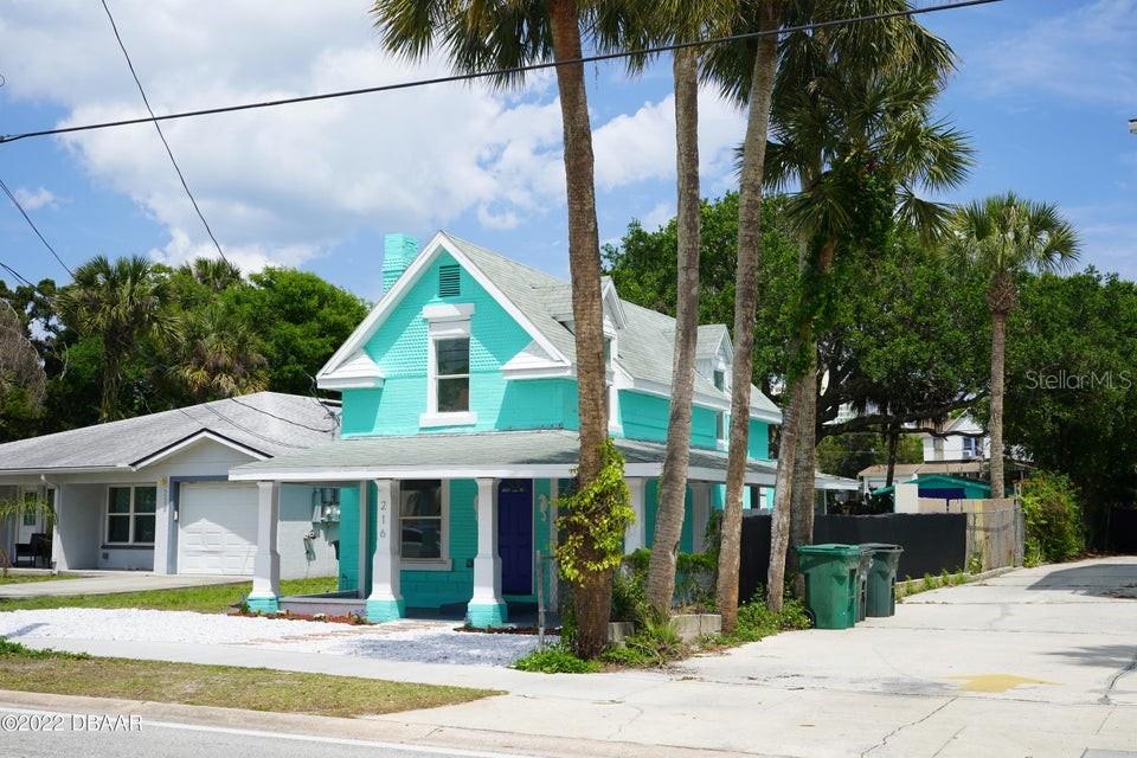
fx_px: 1263
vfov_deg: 33.4
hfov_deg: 48.5
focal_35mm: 40
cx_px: 568
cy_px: 379
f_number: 10
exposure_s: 1/200
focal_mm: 40
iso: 100
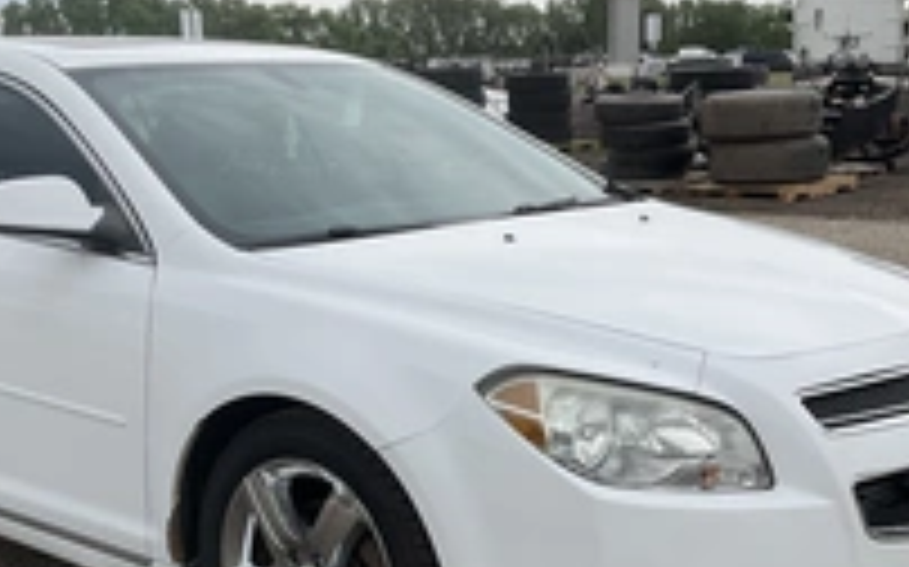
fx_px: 1510
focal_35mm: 61
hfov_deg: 33.4
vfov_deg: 21.1
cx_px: 360
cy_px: 410
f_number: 1.8
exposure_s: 1/1490
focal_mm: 3
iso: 25
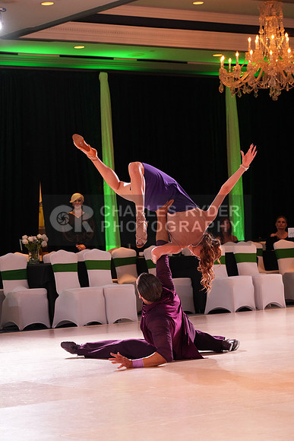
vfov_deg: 19.5
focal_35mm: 105
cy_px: 220
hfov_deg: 13.0
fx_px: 1285
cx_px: 147
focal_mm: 105
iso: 5000
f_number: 7.1
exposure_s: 1/200
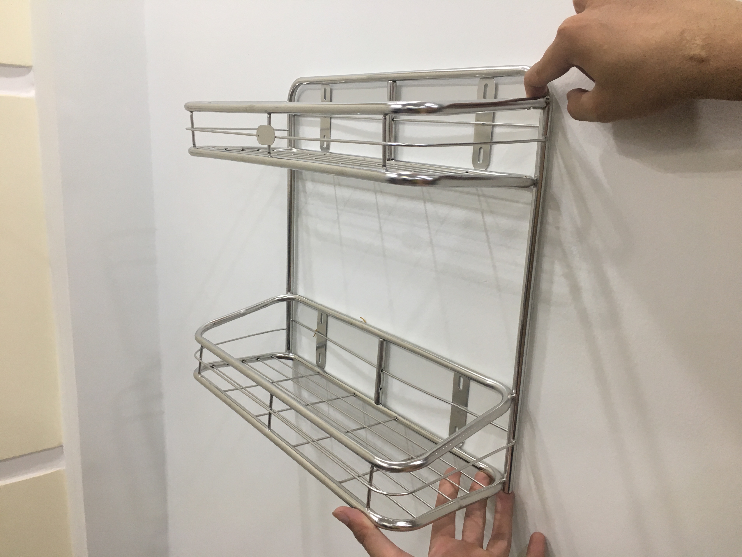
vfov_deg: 48.2
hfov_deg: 61.7
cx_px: 371
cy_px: 278
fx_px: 622
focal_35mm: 29
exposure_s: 1/33
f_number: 2.2
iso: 80
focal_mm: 4.15
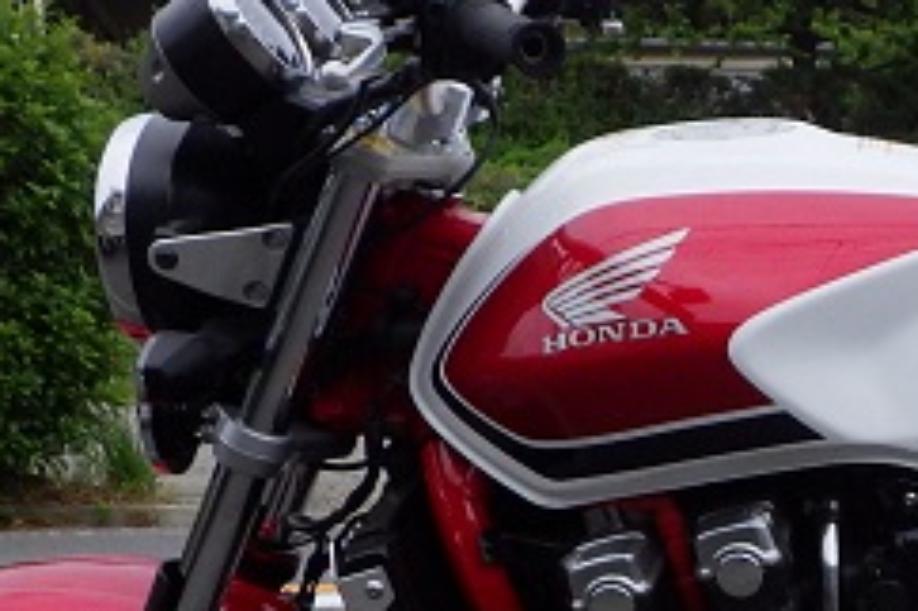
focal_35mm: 85
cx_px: 1024
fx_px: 2166
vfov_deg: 15.9
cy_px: 533
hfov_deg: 22.5
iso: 250
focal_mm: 5
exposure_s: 1/400
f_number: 4.2
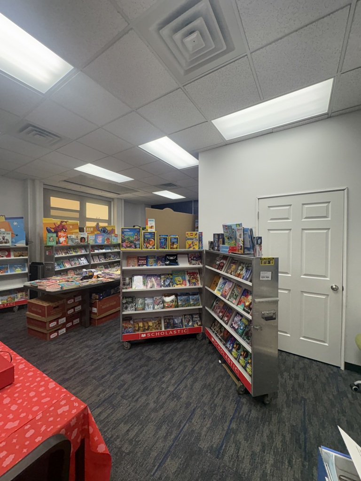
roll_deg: -0.6
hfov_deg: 85.7
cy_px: 240
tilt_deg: -0.5
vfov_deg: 102.1
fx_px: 195
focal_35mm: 14
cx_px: 180
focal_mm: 2.22
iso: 125
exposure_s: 1/120
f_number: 2.2
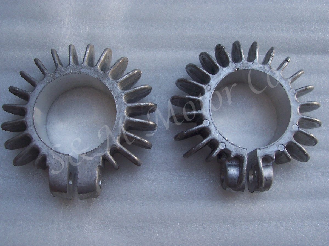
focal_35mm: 37
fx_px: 352
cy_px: 123
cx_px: 164
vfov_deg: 38.7
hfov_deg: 50.1
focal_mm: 5.6
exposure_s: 1/45
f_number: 2.8
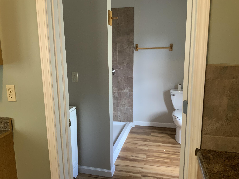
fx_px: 200
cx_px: 120
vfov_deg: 48.2
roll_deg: +1.2
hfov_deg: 61.7
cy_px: 90
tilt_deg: -9.0
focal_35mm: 29
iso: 200
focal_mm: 3
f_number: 1.8
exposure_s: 1/60
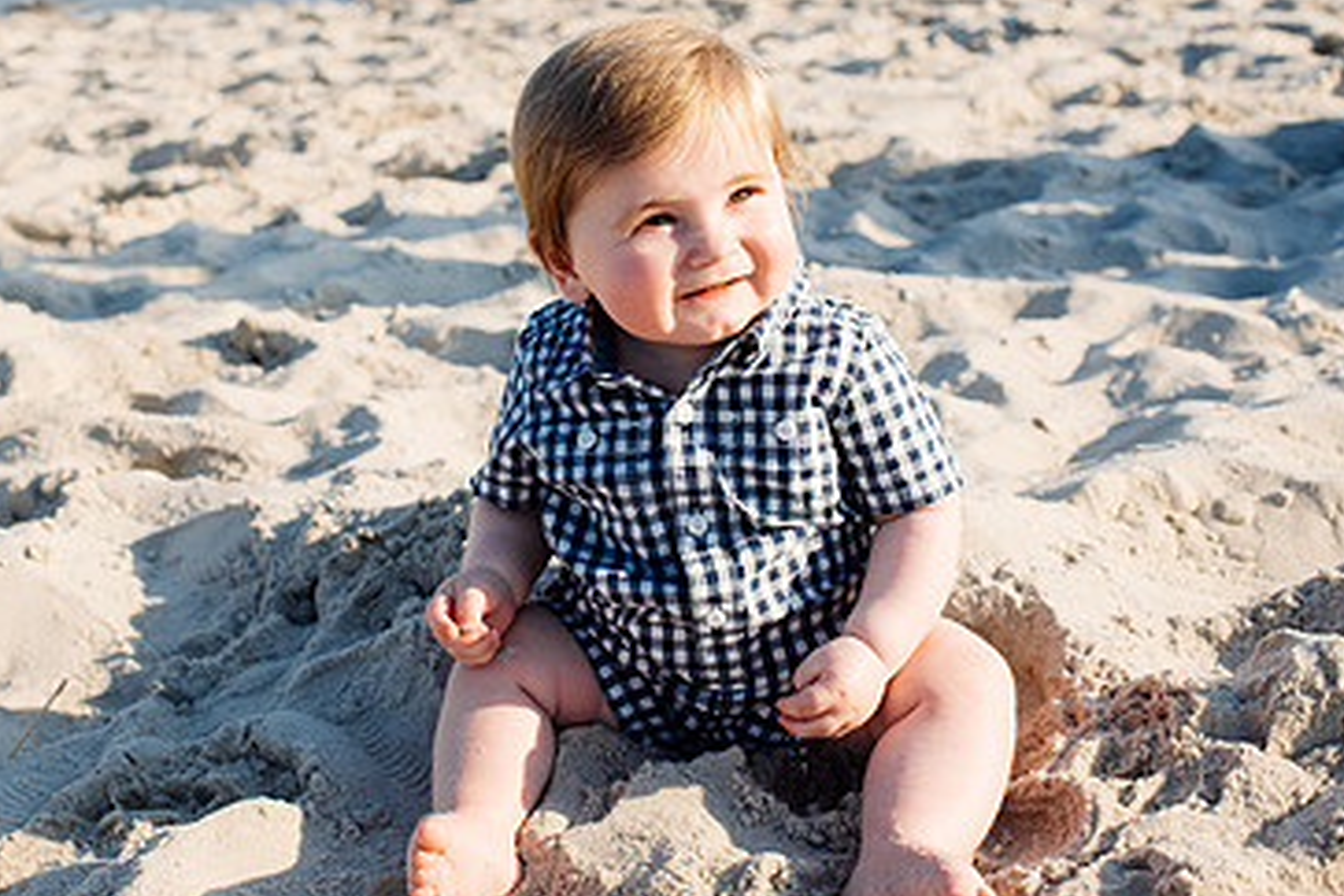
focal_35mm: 56
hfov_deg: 35.4
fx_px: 2091
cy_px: 380
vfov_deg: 24.2
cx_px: 492
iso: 160
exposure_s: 1/1250
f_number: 4.5
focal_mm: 35
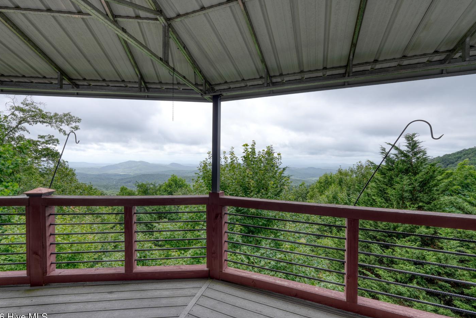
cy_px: 163
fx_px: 212
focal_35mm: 16
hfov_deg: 96.7
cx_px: 228
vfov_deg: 73.8
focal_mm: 10
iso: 100
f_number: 8
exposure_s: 1/2.5
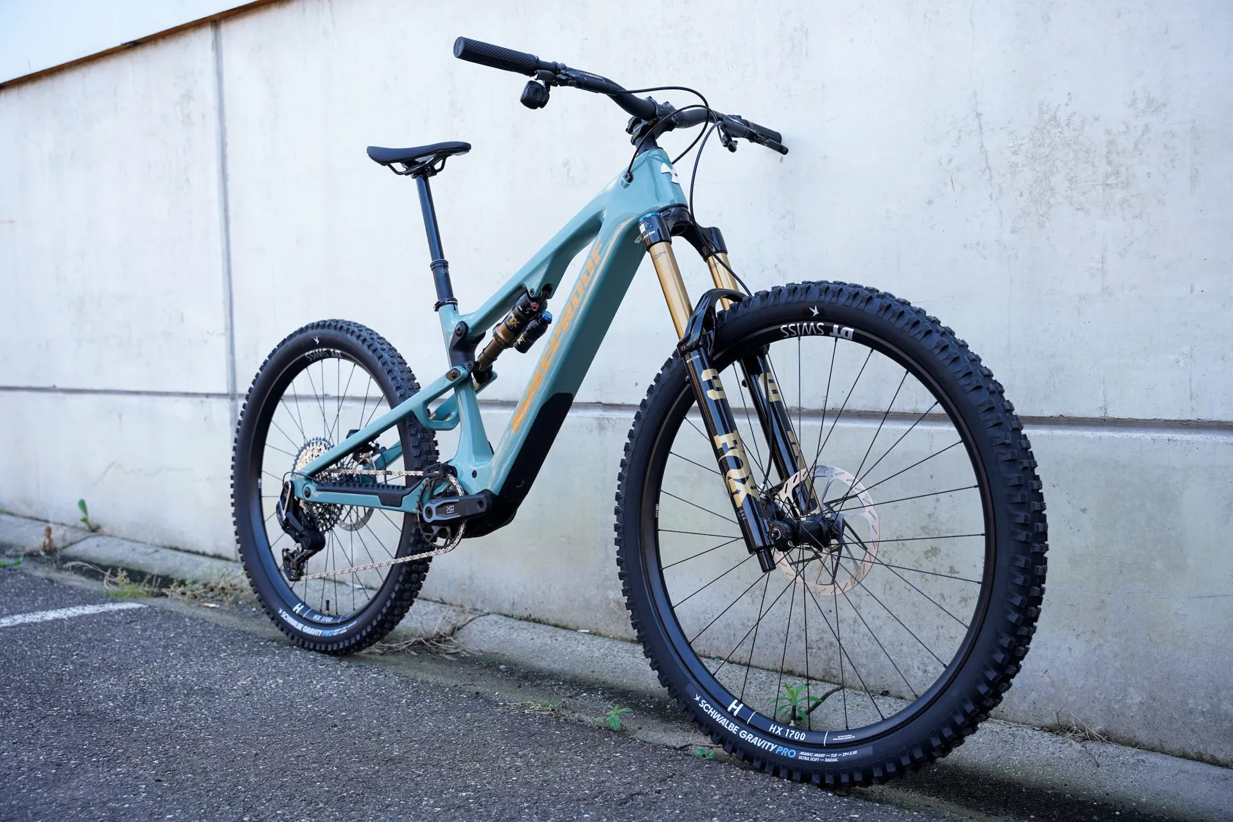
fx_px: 1312
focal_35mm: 38
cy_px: 411
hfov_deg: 50.3
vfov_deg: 34.8
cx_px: 616
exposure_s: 1/200
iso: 200
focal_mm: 38.3
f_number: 4
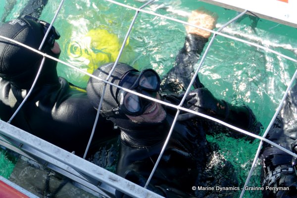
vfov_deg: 18.4
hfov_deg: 27.3
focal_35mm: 74
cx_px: 148
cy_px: 99
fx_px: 610
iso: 125
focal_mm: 26.91
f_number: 3.7
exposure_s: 1/320
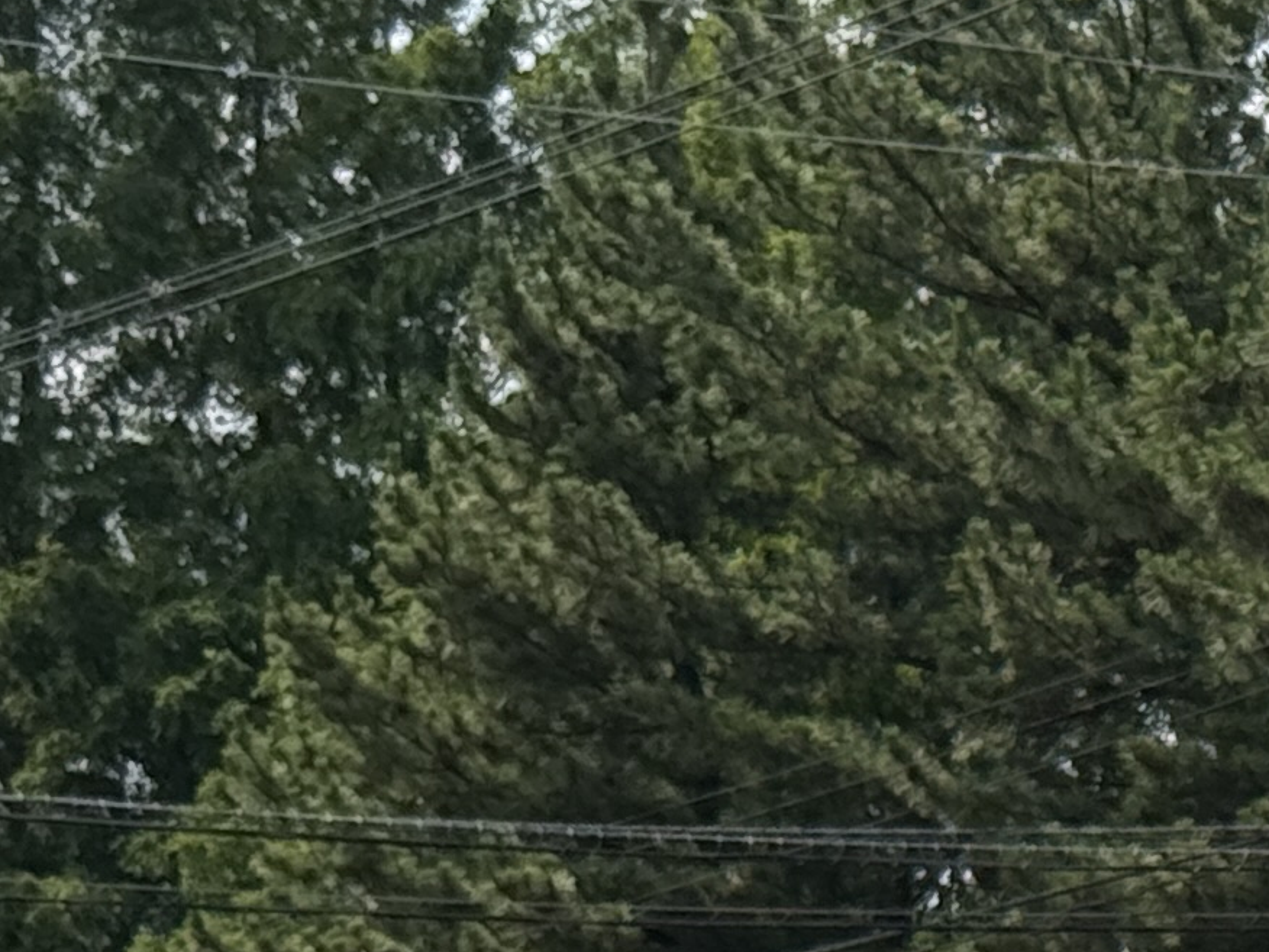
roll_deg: -0.3
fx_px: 8102
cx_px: 2051
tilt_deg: +2.8
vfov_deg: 6.5
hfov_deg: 8.7
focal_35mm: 221
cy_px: 1827
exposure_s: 1/7143
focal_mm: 6.76
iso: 100
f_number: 1.78
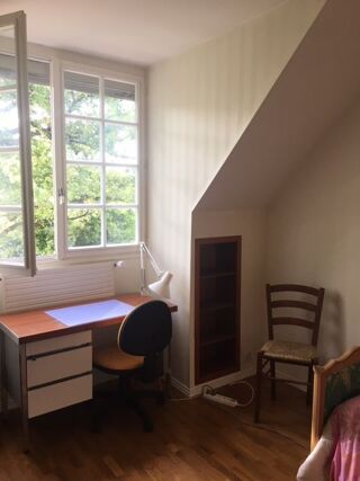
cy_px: 240
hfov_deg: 48.2
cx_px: 180
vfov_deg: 61.7
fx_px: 402
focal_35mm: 29
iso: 25
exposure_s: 1/33
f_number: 2.2
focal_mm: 4.15
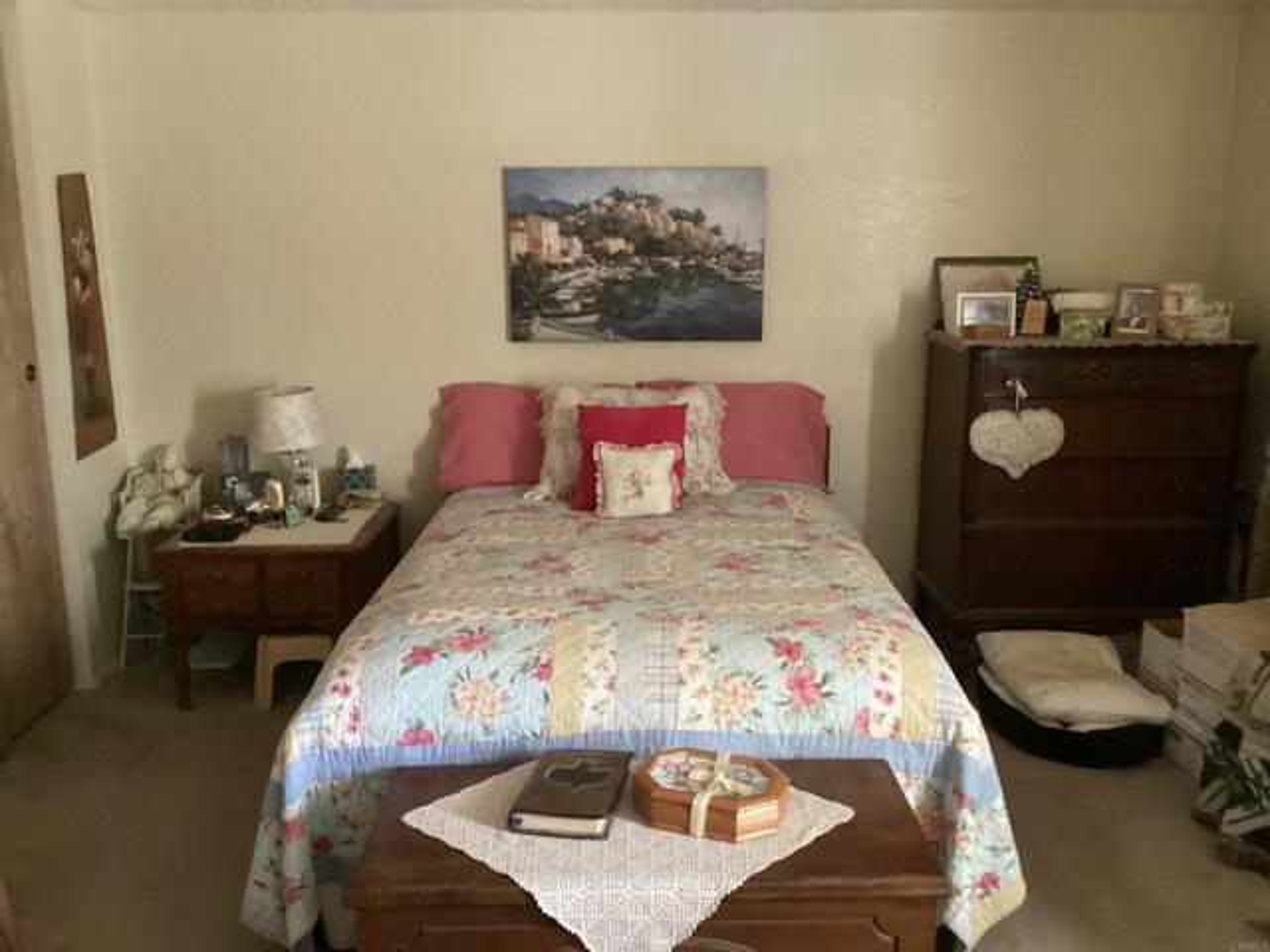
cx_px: 635
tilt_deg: -12.6
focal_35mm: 31
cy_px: 476
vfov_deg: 45.4
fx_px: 1137
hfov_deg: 58.4
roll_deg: -0.1
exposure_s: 1/24
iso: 640
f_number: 2.4
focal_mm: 3.3
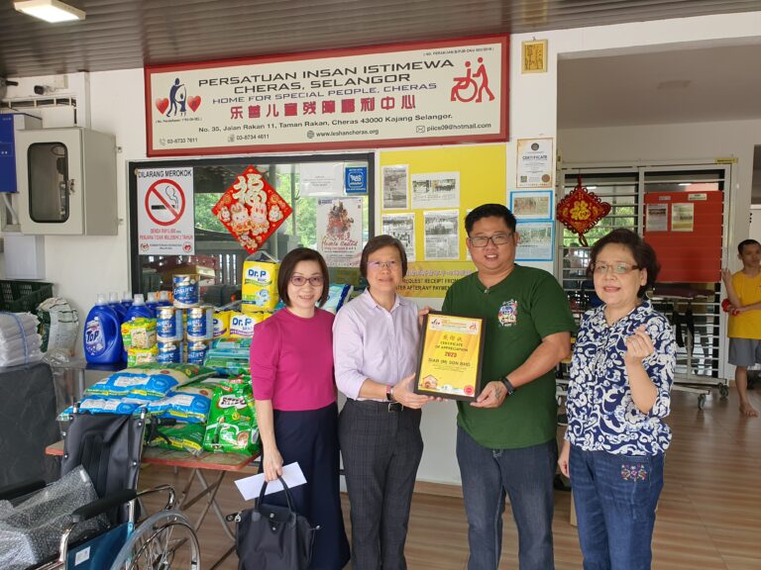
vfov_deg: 53.1
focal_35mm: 26
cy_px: 285
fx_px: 572
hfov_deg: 67.3
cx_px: 380
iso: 64
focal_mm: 4.3
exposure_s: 1/100
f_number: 2.4
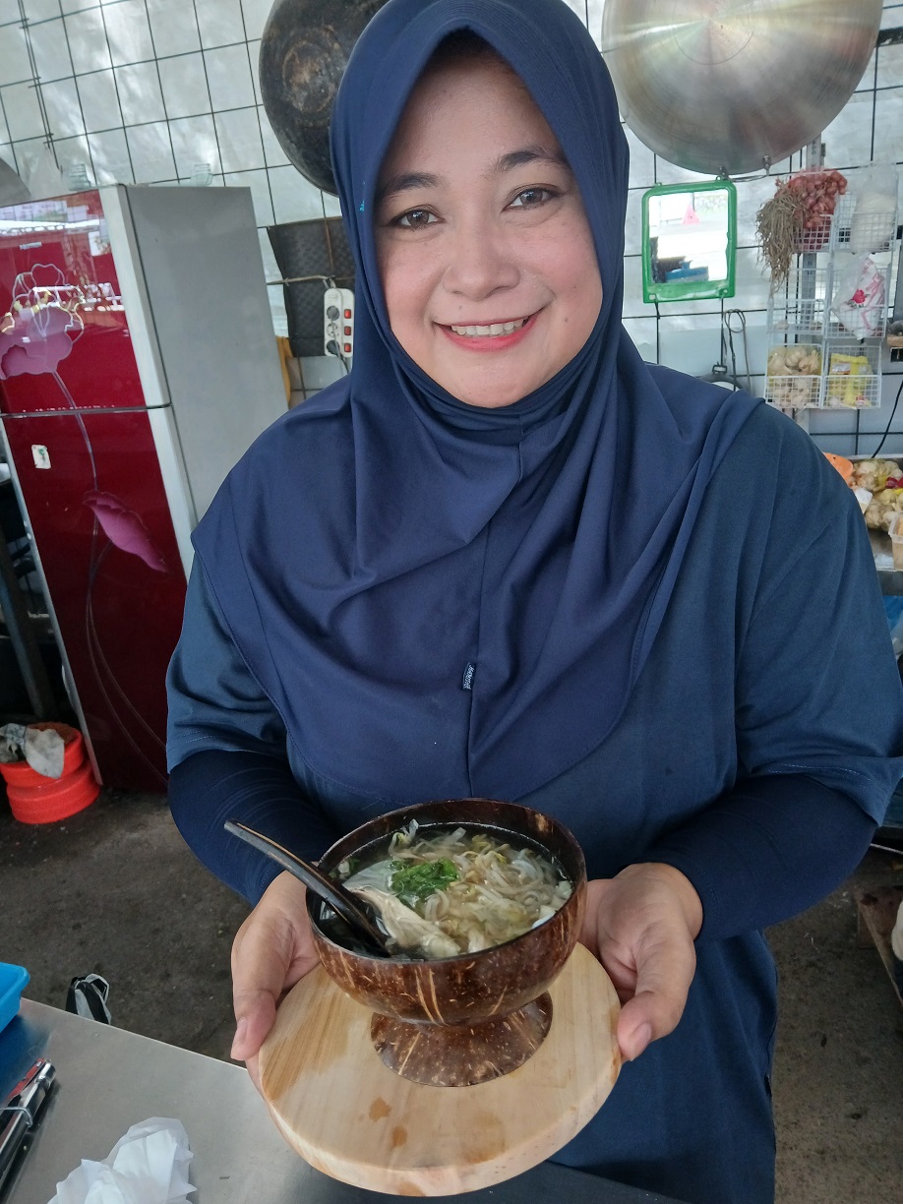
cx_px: 452
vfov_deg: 67.3
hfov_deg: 53.1
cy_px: 602
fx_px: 904
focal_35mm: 26
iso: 100
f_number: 1.8
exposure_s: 1/60
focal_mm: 3.98
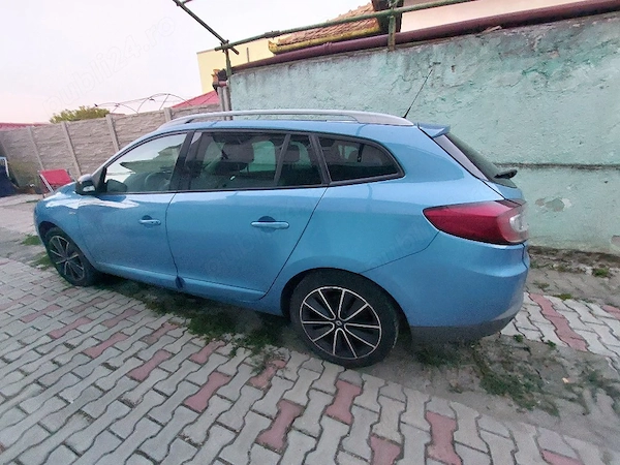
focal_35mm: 13
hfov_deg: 106.2
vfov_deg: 89.9
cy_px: 232
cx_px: 310
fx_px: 233
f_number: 2.2
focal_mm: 1.74
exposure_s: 1/13
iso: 640
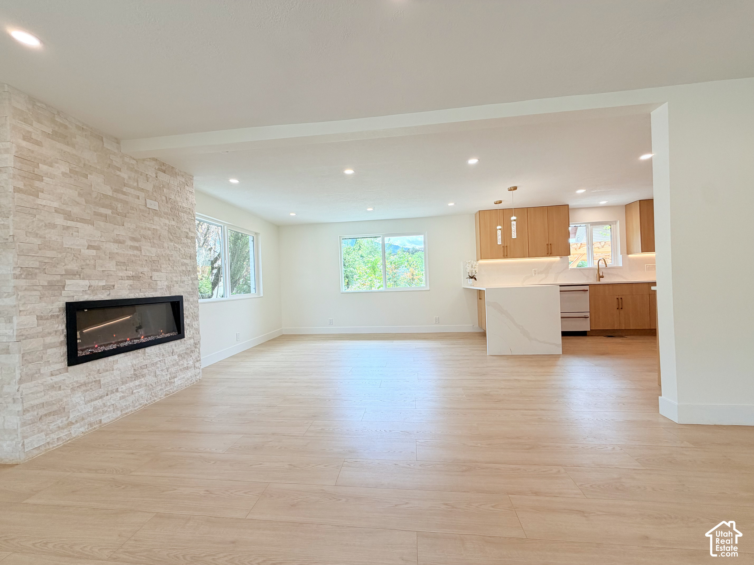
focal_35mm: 14
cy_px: 282
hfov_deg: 102.1
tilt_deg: +0.3
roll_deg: +2.1
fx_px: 305
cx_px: 377
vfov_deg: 85.7
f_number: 2.2
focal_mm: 2.22
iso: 64
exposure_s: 1/120
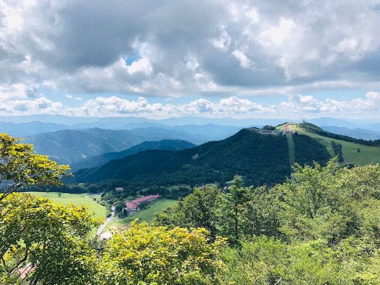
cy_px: 142
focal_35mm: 28
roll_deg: -0.3
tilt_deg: -5.0
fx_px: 307
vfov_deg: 49.7
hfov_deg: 63.4
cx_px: 190
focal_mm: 3.99
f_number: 1.8
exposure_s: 1/1845
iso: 20
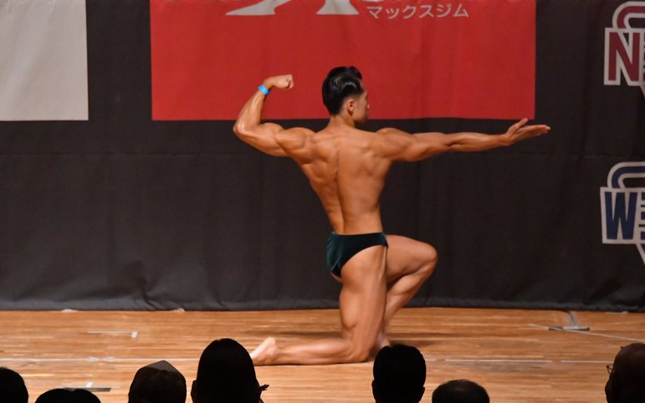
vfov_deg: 4.5
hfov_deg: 7.2
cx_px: 322
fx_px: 5133
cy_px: 212
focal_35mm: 292
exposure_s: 1/400
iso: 12800
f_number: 5.6
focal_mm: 190
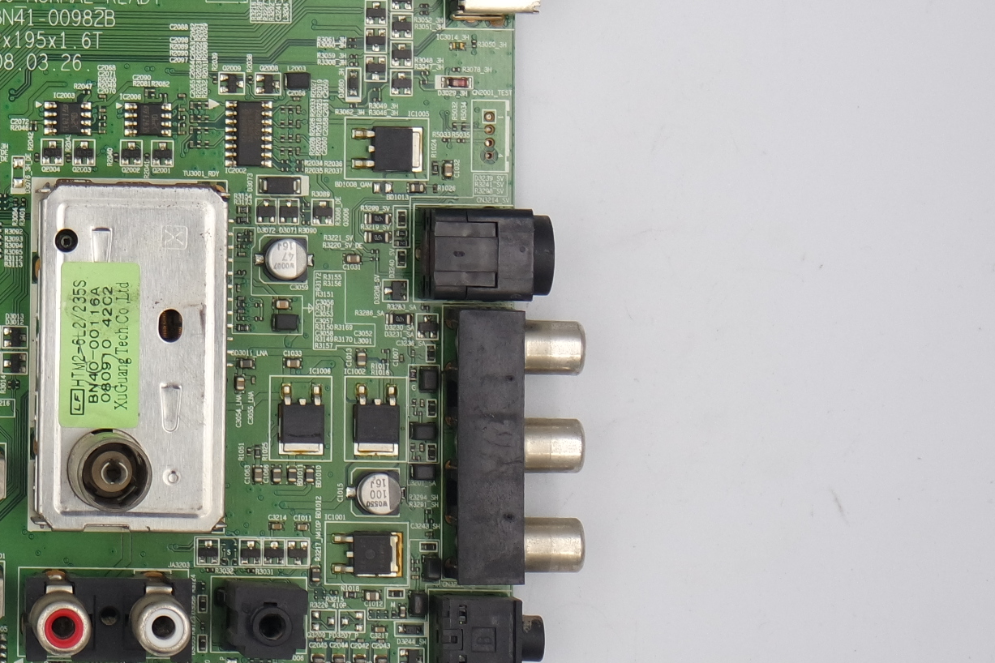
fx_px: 3620
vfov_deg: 10.4
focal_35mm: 131
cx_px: -97
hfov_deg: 15.2
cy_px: 57
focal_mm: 20
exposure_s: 1/125
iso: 160
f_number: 5
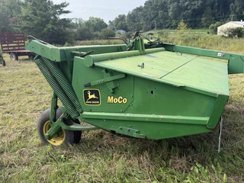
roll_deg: +1.9
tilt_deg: -7.8
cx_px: 139
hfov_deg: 59.7
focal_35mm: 30
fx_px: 211
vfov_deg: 46.8
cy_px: 87
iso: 125
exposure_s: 1/3145
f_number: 1.78
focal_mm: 6.76
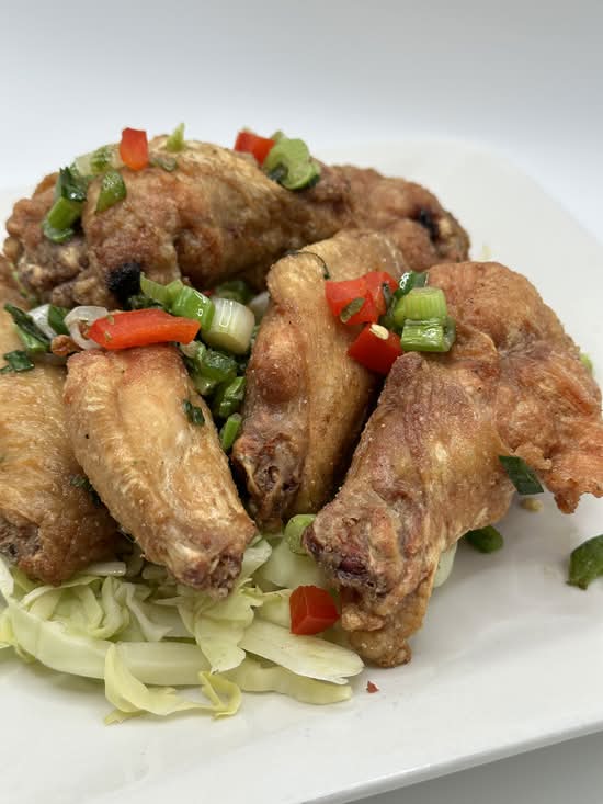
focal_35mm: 48
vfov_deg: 39.7
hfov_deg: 30.3
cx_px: 302
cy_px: 402
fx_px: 1115
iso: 64
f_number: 1.78
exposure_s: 1/281
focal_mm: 6.86
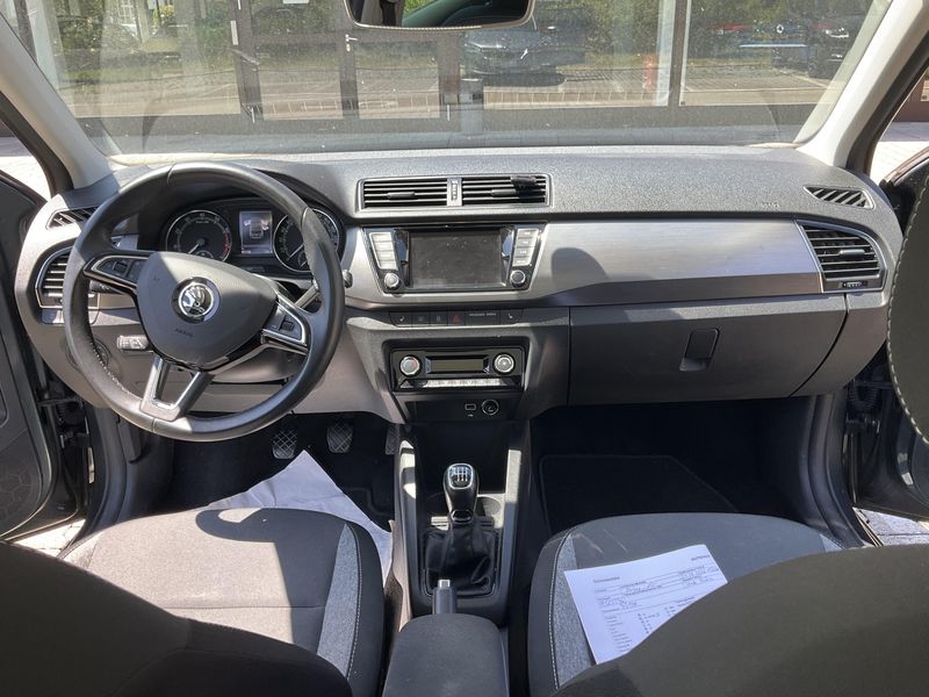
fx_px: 778
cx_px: 464
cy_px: 348
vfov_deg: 48.2
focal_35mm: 29
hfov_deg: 61.7
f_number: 1.8
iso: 16
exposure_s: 1/130
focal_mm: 3
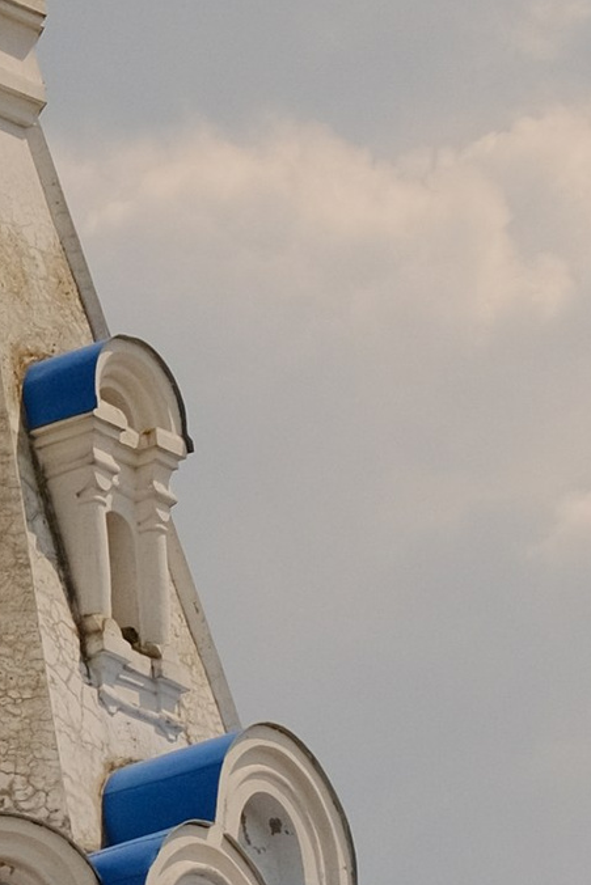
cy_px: 1308
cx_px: -936
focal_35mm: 426
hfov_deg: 3.2
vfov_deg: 4.8
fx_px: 10484
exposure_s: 1/4000
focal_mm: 50
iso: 640
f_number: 6.4
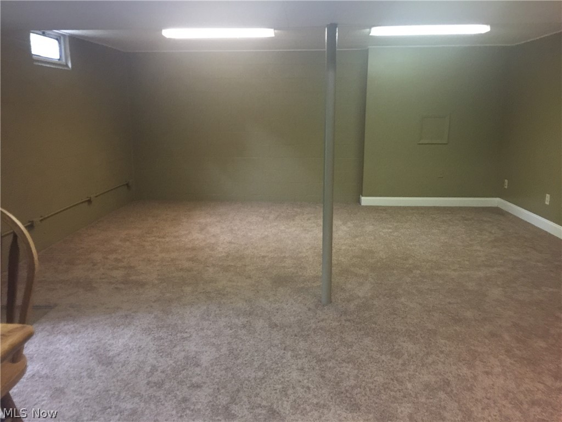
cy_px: 211
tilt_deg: -12.9
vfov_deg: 48.2
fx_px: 471
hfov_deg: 61.7
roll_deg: -0.9
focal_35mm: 29
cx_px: 281
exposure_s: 1/15
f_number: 2.2
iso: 125
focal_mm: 4.15
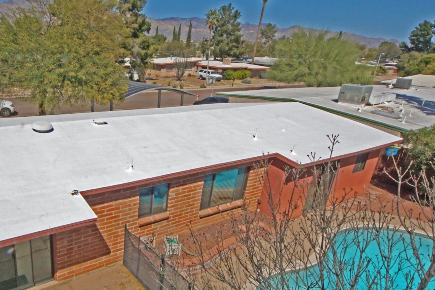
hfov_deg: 77.4
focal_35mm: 21
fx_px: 254
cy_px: 175
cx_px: 131
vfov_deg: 59.0
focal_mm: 8
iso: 200
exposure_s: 1/160
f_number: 22
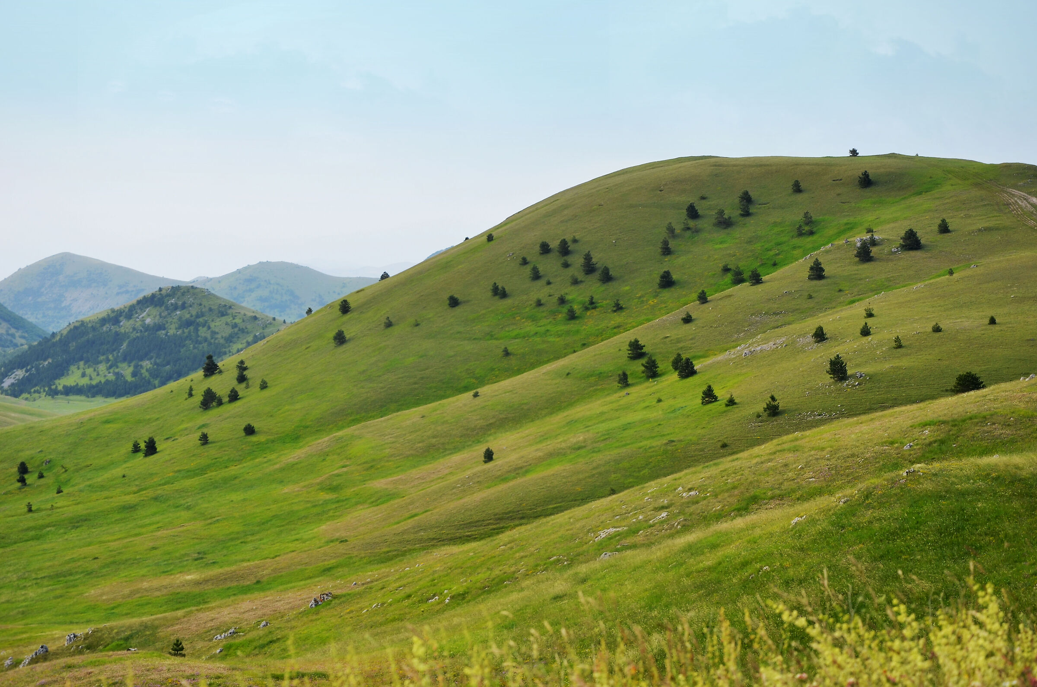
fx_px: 1811
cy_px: 344
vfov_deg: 21.5
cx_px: 518
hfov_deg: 32.0
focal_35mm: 63
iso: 200
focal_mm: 42
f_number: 8
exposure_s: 1/250
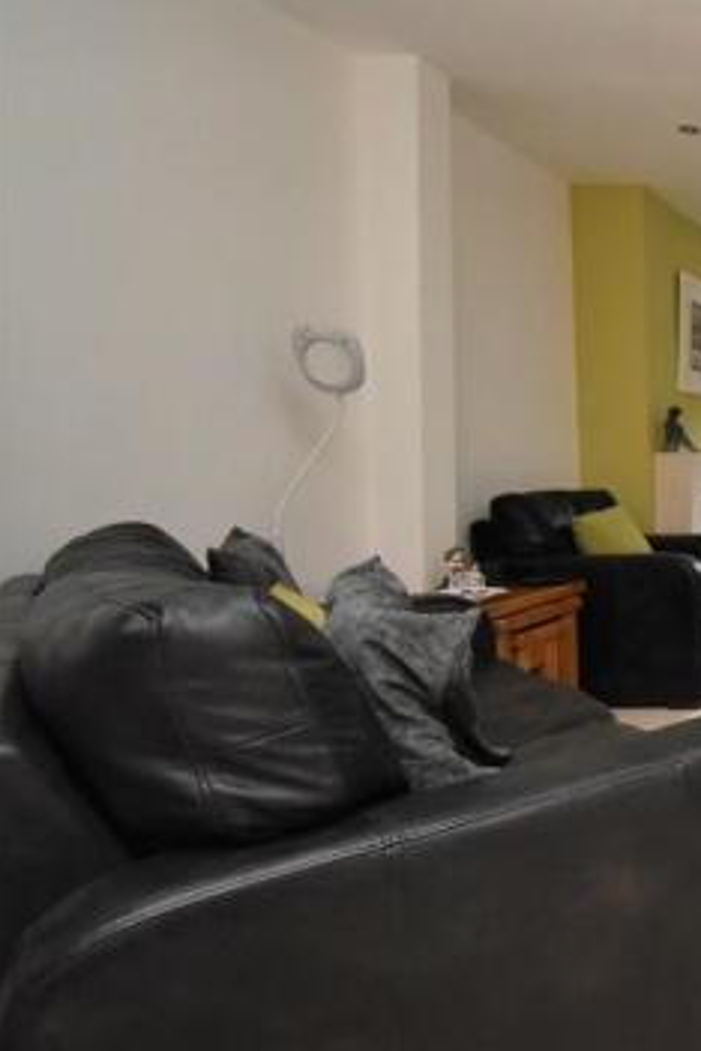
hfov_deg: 31.4
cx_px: 978
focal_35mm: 28
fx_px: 818
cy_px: 460
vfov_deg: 65.2
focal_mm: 10
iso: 2500
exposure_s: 1/60
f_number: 4.5
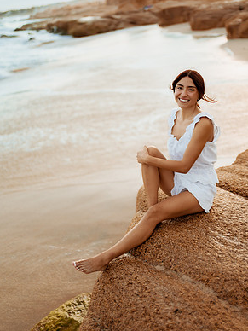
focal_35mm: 39
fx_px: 373
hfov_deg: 36.8
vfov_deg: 47.7
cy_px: 142
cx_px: 127
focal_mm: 35
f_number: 1.4
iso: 100
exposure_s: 1/2500
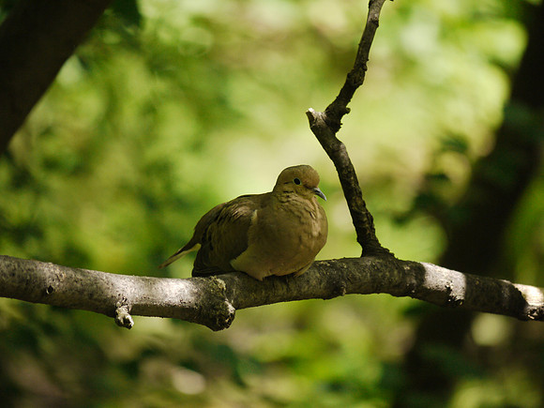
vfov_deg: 2.5
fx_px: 9429
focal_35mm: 600
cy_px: 204
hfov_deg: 3.3
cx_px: 272
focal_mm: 300
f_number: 5.6
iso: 640
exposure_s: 1/500
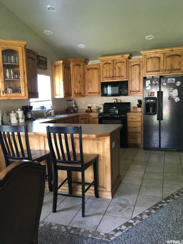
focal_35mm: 29
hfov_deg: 48.2
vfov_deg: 61.7
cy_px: 122
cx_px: 92
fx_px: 204
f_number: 2.2
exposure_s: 1/30
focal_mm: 4.15
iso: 160
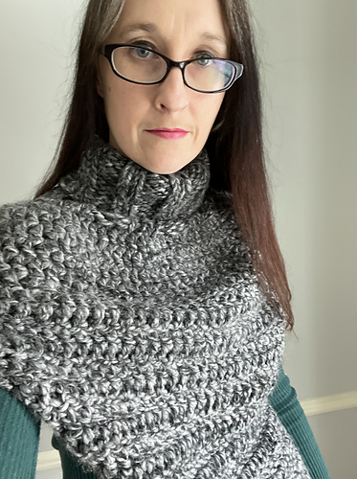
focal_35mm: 30
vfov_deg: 60.1
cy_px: 240
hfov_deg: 46.7
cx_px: 178
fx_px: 414
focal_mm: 2.71
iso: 320
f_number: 2.2
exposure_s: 1/60
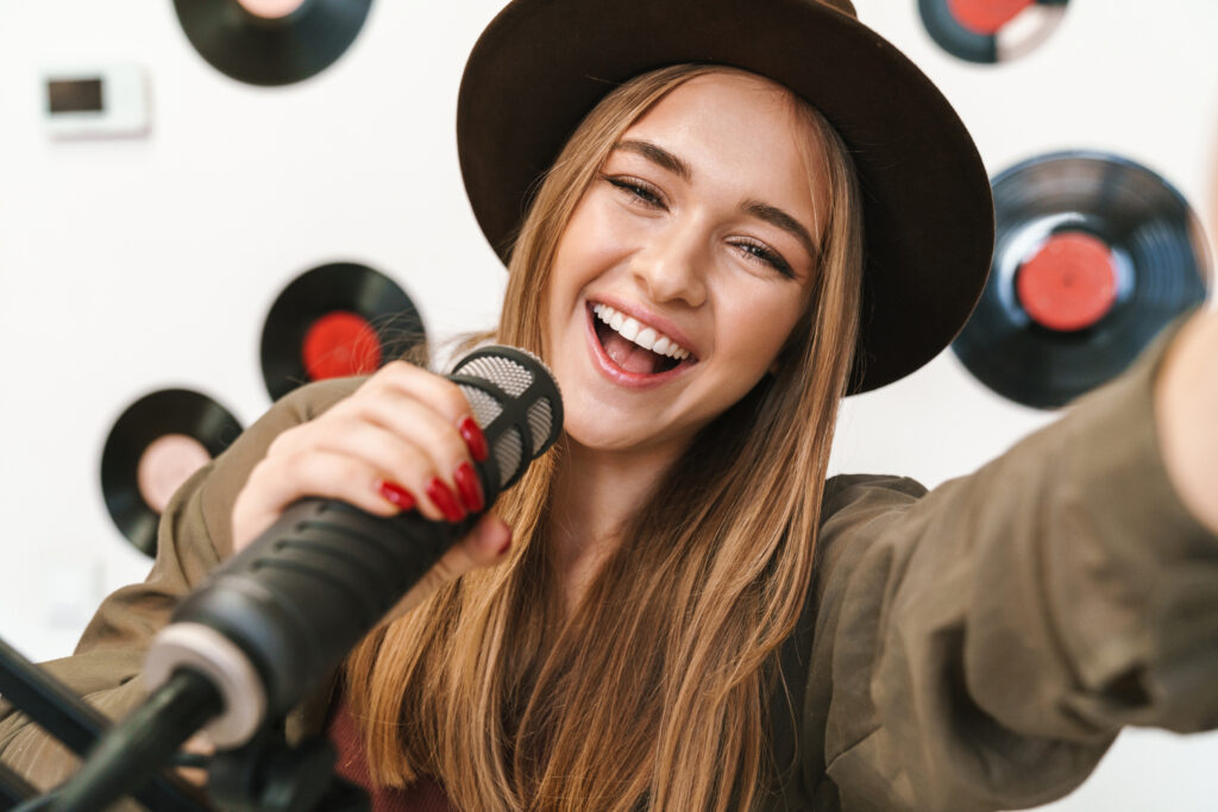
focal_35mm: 41
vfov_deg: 32.6
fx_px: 1387
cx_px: 609
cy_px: 406
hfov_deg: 47.4
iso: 1000
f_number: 3.5
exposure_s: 1/160
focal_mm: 41
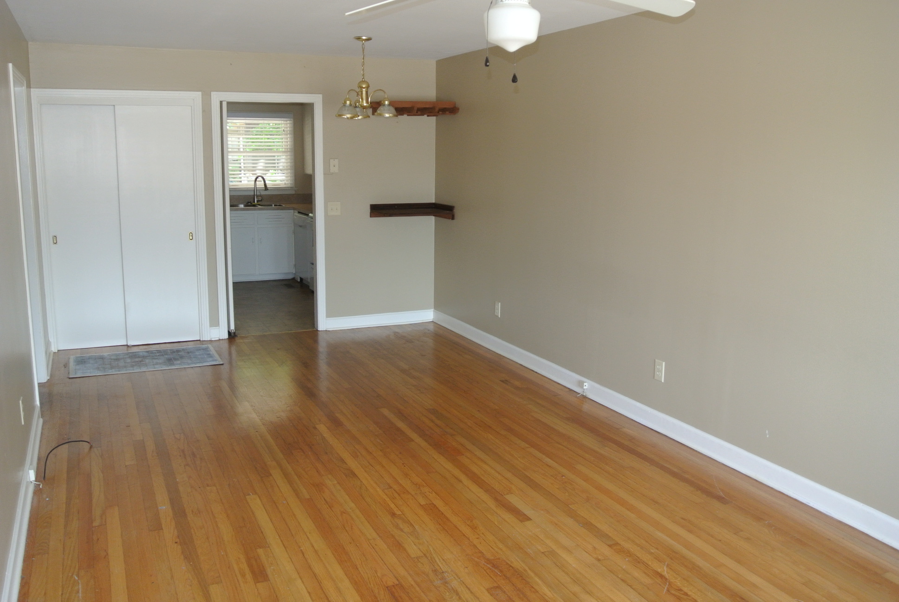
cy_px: 301
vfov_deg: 42.4
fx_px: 775
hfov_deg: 60.2
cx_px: 450
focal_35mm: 31
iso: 400
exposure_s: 1/60
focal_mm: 11.8
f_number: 3.8
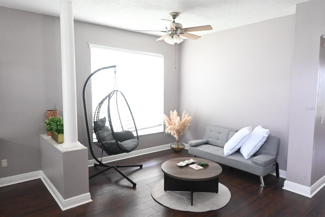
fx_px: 217
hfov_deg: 73.8
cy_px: 108
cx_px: 162
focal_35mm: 24
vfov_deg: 53.1
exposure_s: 1/25
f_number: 10
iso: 5000
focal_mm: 16
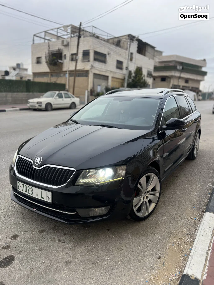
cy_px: 142
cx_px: 107
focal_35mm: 26
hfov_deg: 53.1
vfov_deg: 67.3
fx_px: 214
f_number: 1.5
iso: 64
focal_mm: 5.7
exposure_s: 1/121
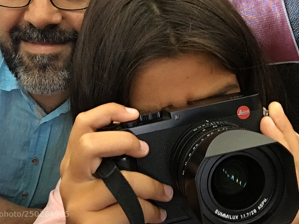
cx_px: 139
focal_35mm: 42
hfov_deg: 44.8
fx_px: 363
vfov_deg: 34.2
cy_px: 82
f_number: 2.2
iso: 250
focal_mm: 2.65
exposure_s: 1/33
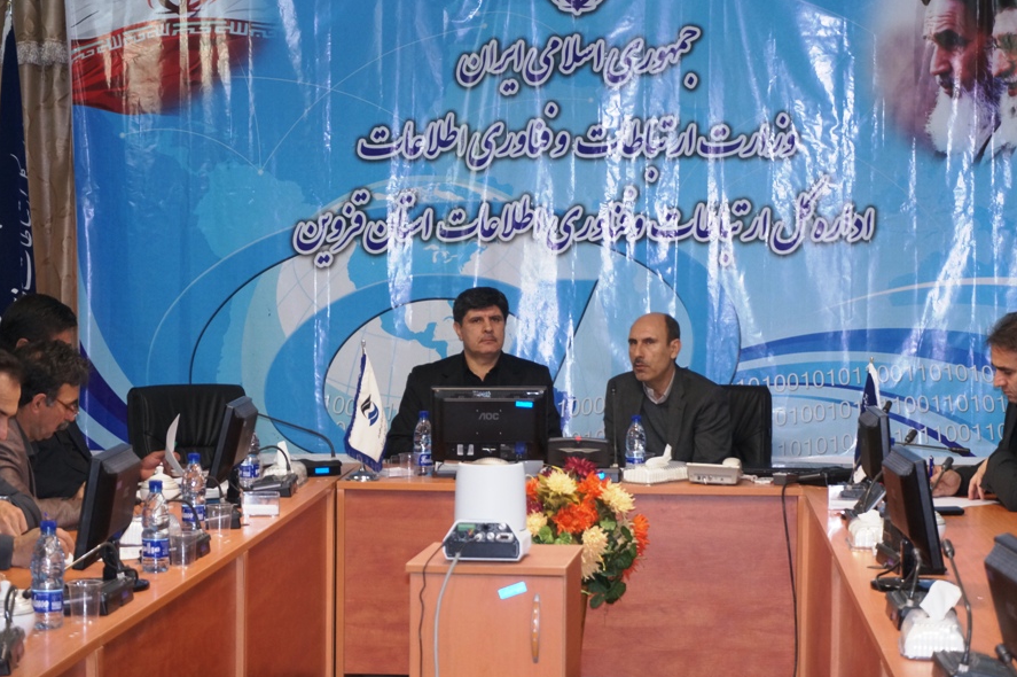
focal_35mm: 83
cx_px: 543
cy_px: 333
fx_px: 2343
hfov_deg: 24.5
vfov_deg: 16.4
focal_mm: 50
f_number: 5.6
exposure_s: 1/60
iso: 1250
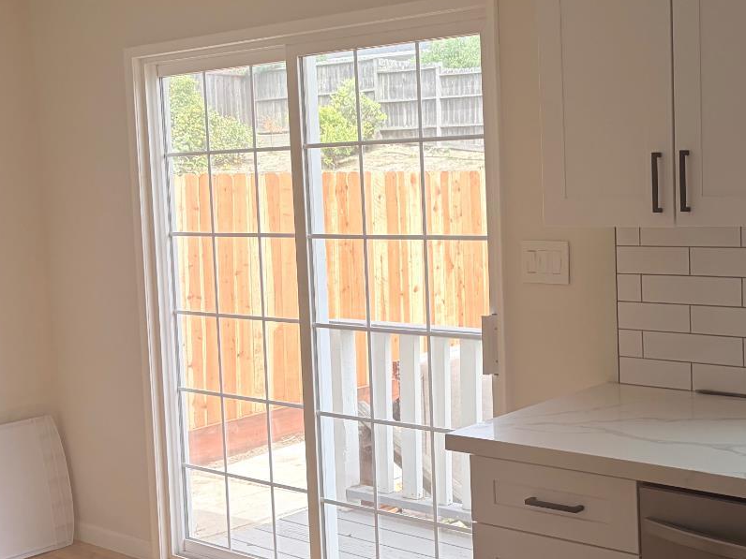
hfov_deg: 37.4
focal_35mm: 49
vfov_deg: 29.7
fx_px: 1056
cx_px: 604
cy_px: 249
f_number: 1.6
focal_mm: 5.96
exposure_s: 1/739
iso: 64
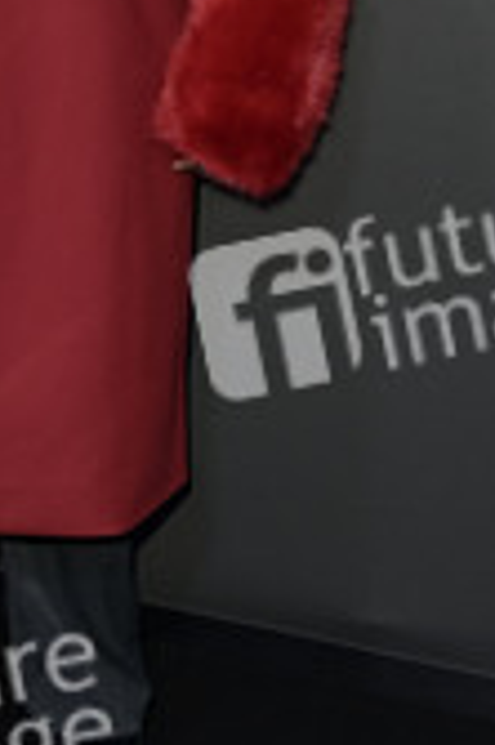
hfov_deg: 14.8
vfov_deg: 21.9
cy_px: 71
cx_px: 13
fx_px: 1881
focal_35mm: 91
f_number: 5.6
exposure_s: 1/250
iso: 1000
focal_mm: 38
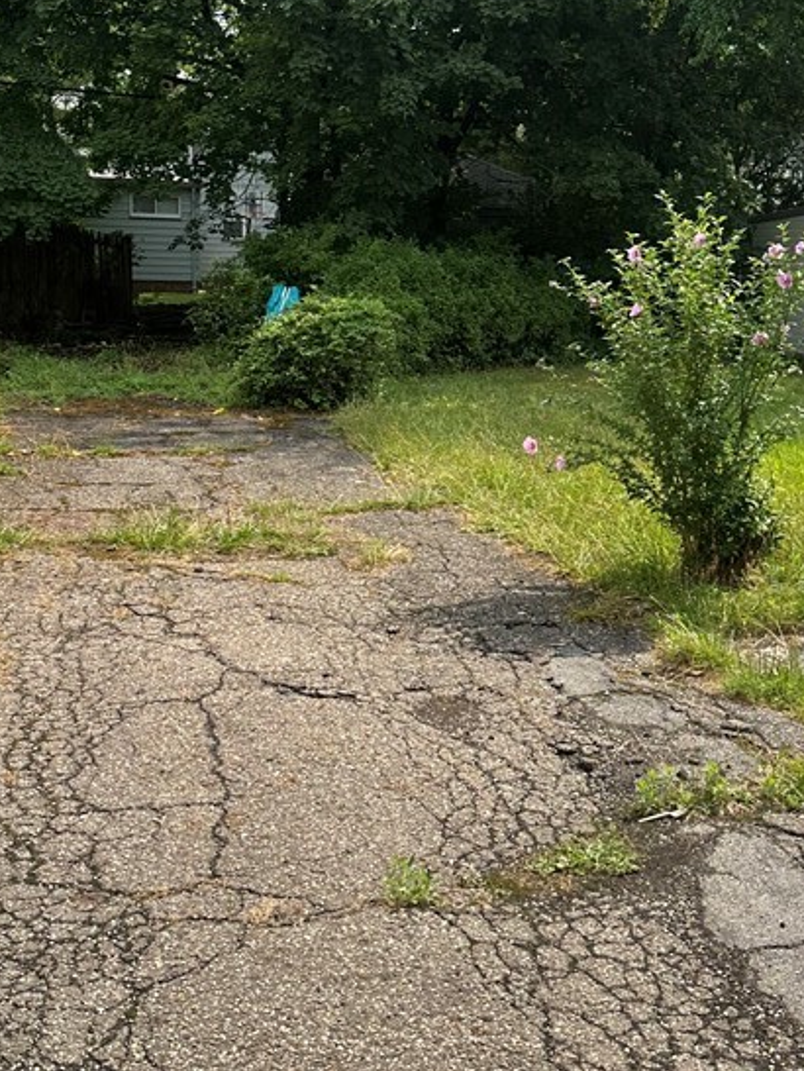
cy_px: 445
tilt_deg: -7.6
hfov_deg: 32.2
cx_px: 461
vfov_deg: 41.9
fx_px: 1392
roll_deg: -4.5
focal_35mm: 45
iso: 80
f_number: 1.78
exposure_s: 1/2203
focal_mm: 6.86
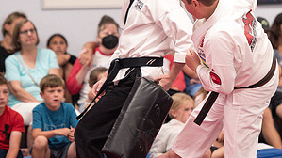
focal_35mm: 318
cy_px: 59
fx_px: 2377
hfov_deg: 6.8
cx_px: 247
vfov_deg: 3.8
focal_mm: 135
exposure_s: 1/400
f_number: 2.8
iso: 1600
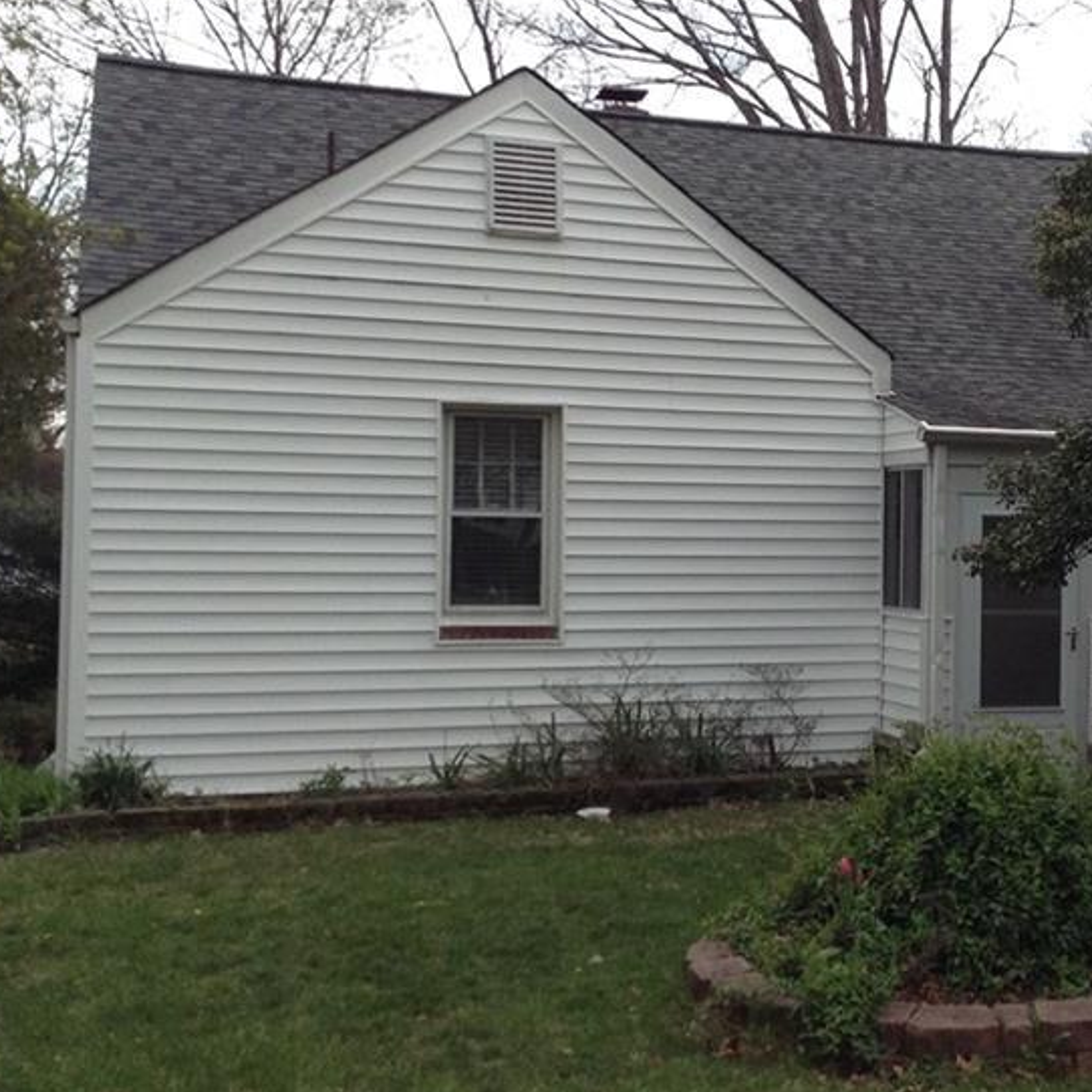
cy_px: 516
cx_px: 939
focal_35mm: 55
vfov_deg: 31.1
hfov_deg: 30.0
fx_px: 1963
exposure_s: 1/120
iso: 50
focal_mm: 3.3
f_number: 2.4
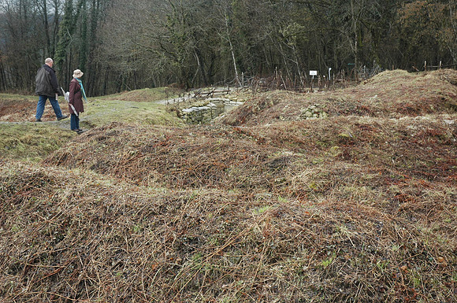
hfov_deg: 29.3
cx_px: 228
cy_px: 152
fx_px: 875
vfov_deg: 19.7
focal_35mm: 69
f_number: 6.3
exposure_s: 1/250
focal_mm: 46
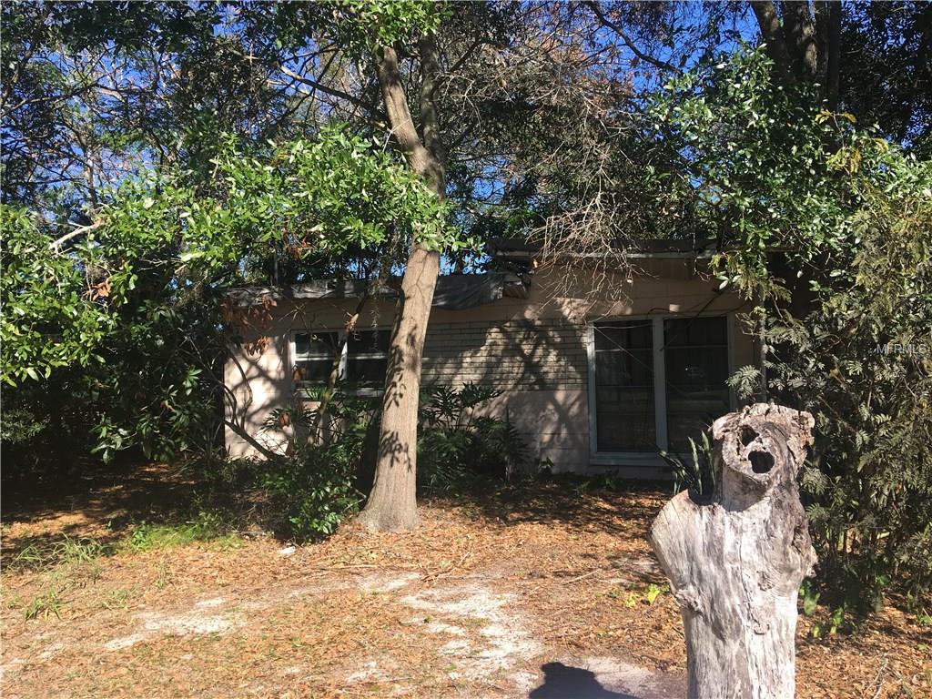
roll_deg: +2.4
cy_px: 350
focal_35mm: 29
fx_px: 781
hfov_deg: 61.7
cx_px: 466
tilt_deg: +2.0
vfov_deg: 48.2
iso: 25
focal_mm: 4.15
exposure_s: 1/699
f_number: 2.2
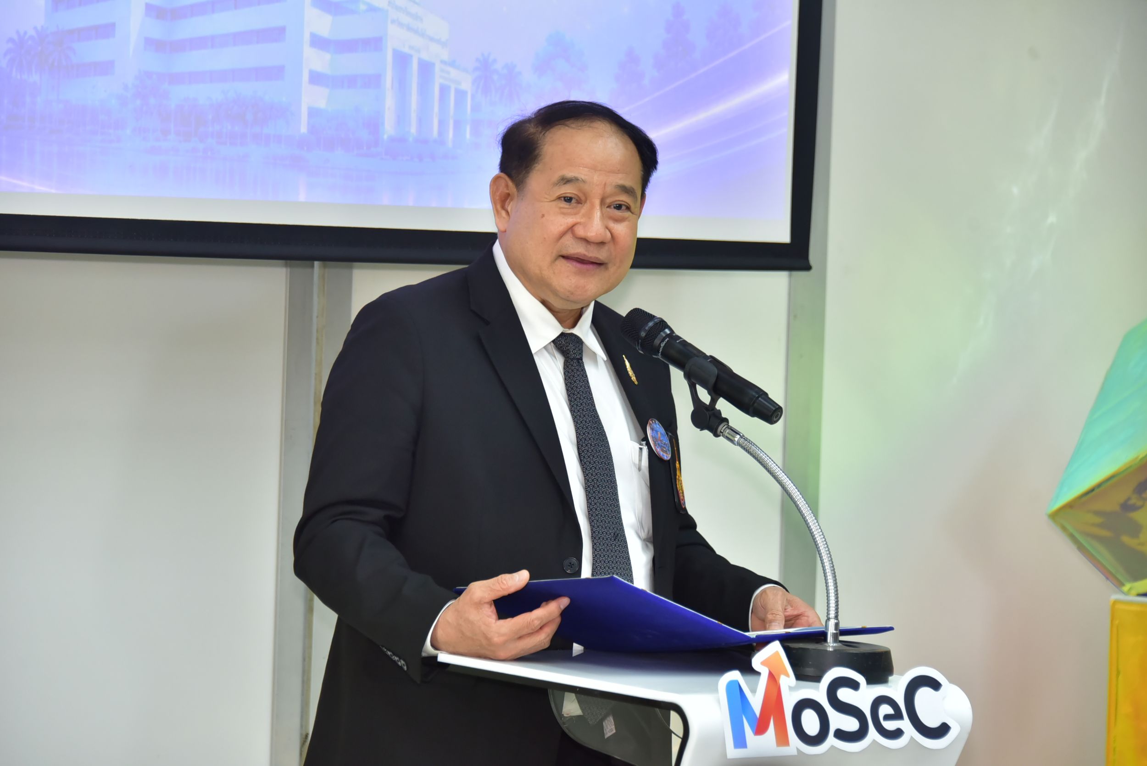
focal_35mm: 145
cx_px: 574
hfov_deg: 14.1
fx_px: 4621
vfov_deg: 9.5
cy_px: 383
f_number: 5.6
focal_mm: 145
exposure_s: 1/160
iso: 2000
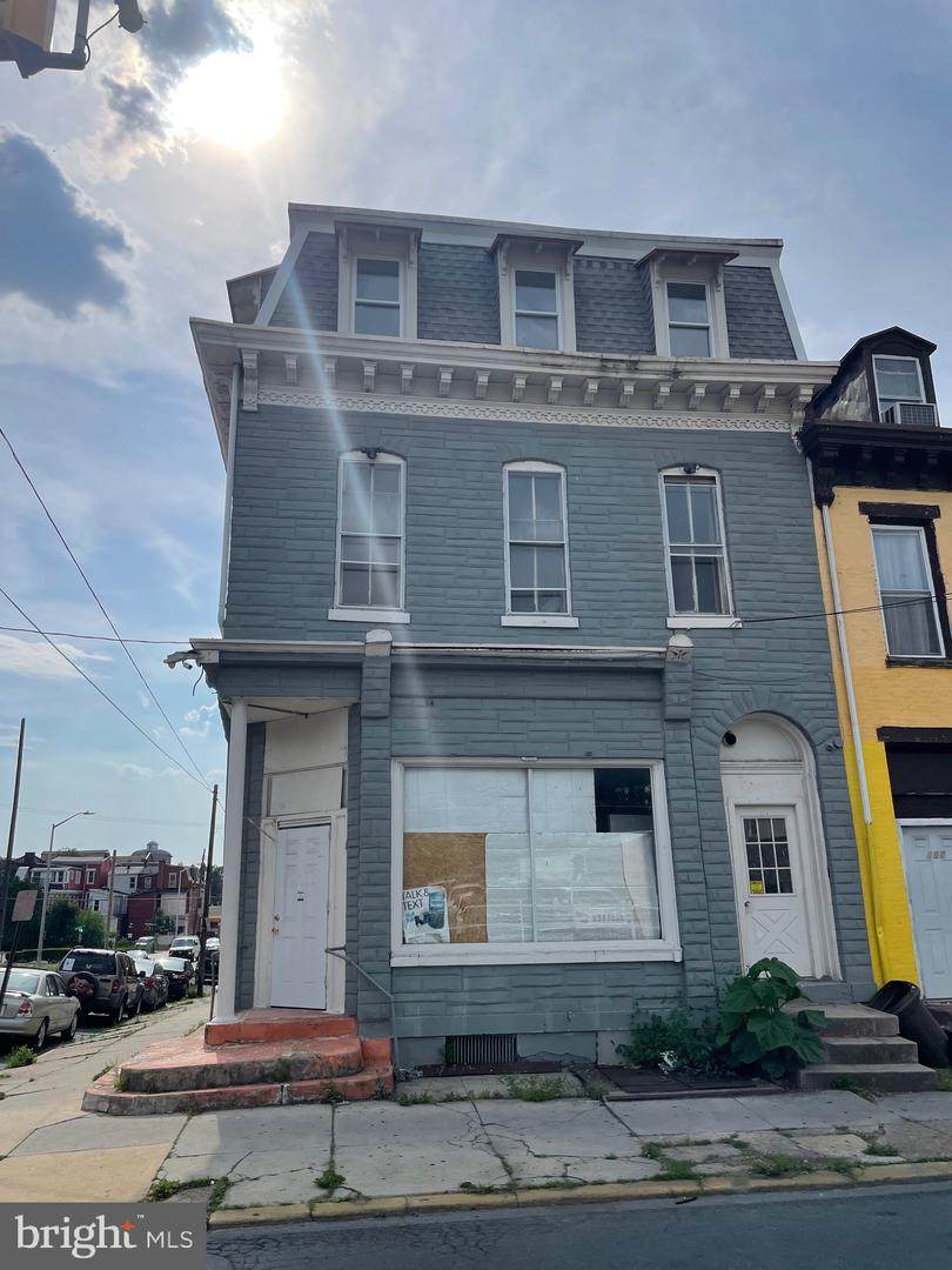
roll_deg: +2.4
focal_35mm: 26
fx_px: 953
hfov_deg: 53.1
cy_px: 635
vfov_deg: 67.3
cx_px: 476
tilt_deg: +18.2
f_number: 1.6
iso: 32
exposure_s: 1/6494
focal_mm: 4.2
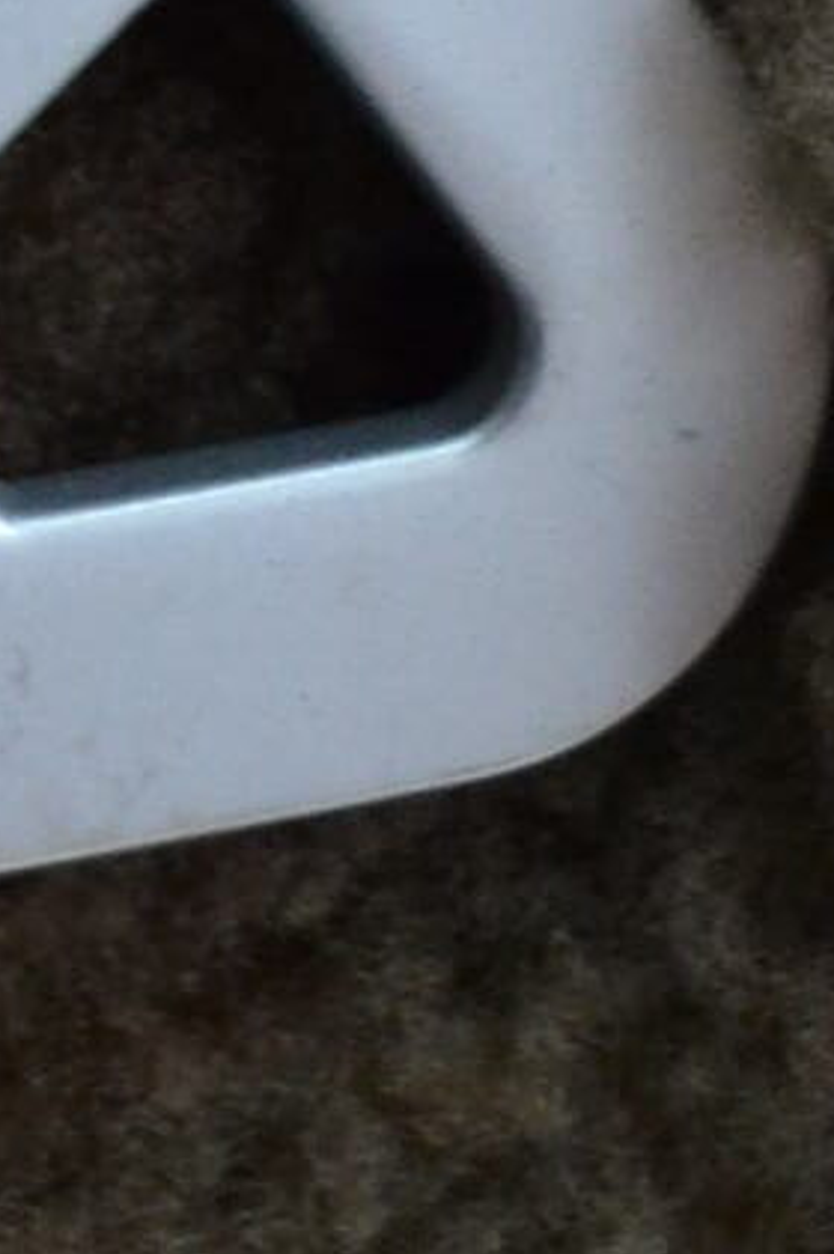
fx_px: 9154
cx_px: 357
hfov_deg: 5.2
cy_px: -1677
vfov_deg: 7.4
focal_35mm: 263
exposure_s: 1/60
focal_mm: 32
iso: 1800
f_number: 4.8
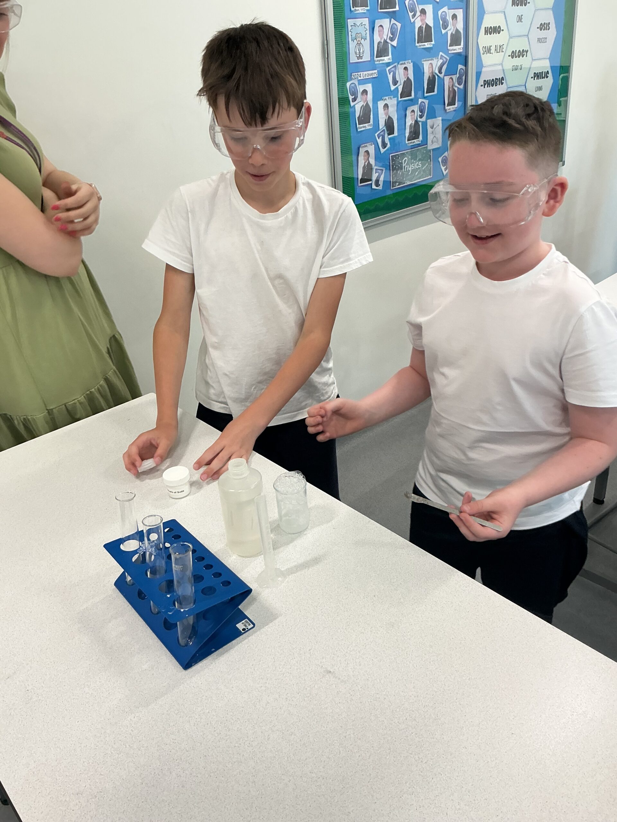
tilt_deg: -31.5
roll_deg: +4.2
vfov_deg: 61.7
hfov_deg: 48.2
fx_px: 689
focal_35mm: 29
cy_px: 411
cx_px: 308
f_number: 1.8
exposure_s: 1/120
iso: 64
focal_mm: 3
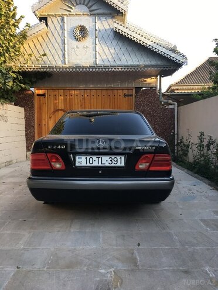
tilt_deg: -4.2
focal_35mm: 29
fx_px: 244
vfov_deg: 61.7
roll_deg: +0.8
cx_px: 109
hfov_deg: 48.2
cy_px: 145
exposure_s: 1/100
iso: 25
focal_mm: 4.15
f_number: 2.2
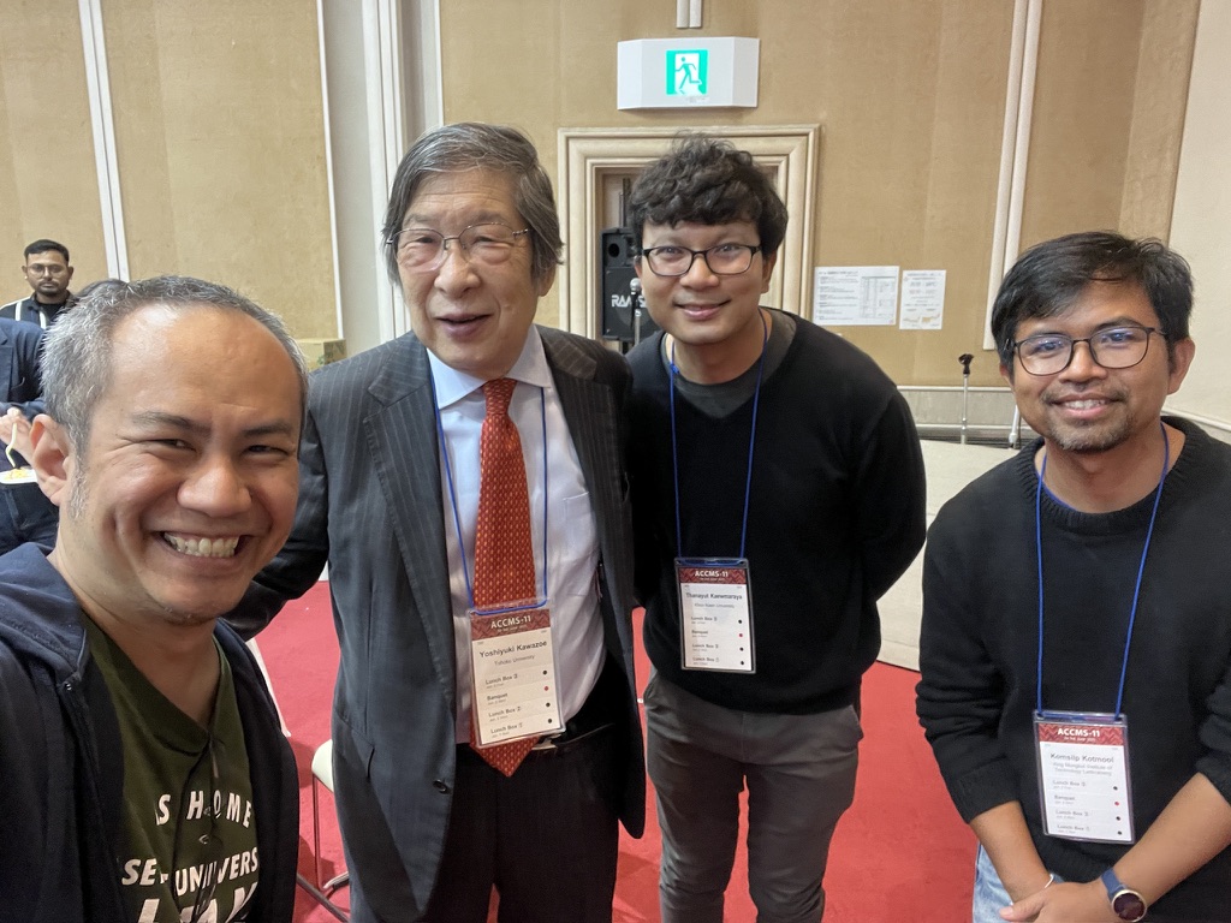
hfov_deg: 73.9
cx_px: 616
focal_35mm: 23
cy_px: 462
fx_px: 818
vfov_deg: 58.9
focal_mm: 2.71
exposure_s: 1/33
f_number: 2.2
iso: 320
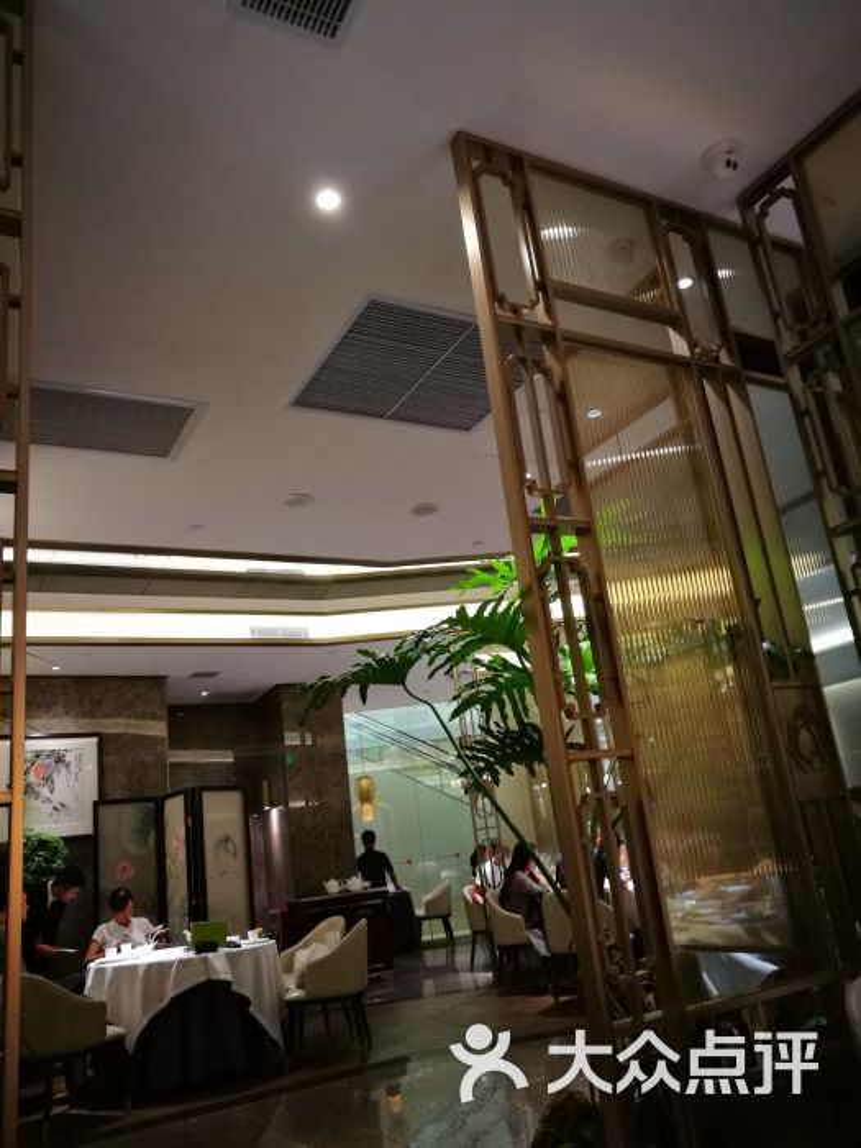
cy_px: 574
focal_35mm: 27
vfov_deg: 65.3
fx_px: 895
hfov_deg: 51.4
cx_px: 430
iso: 400
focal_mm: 4.5
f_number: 2.2
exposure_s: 1/33.3
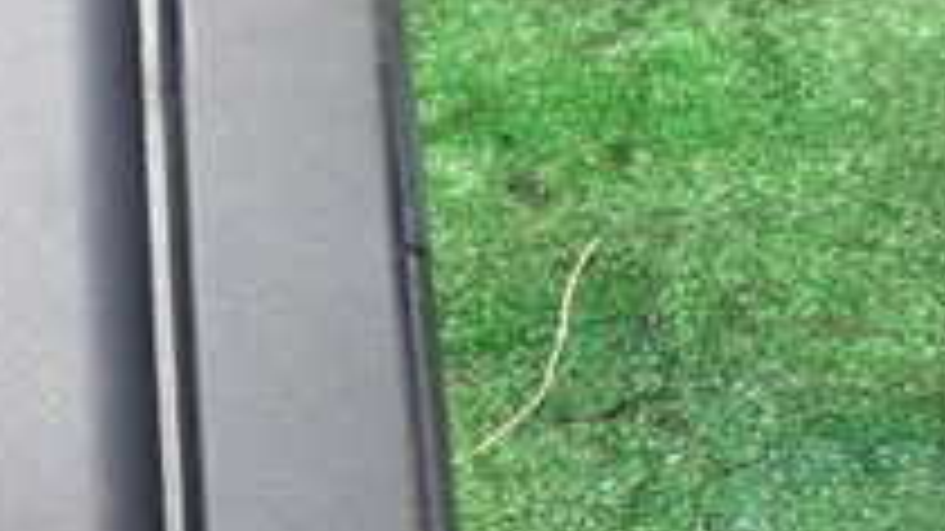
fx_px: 1954
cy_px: 212
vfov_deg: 15.5
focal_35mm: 78
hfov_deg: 23.5
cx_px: -338
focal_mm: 4.5
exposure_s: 1/800
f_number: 2.8
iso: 100
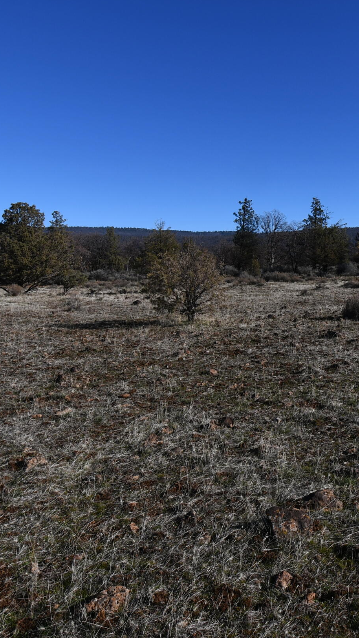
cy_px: 246
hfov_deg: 37.4
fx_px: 491
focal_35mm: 29
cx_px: 326
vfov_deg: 65.3
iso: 100
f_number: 9
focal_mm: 10
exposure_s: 1/320
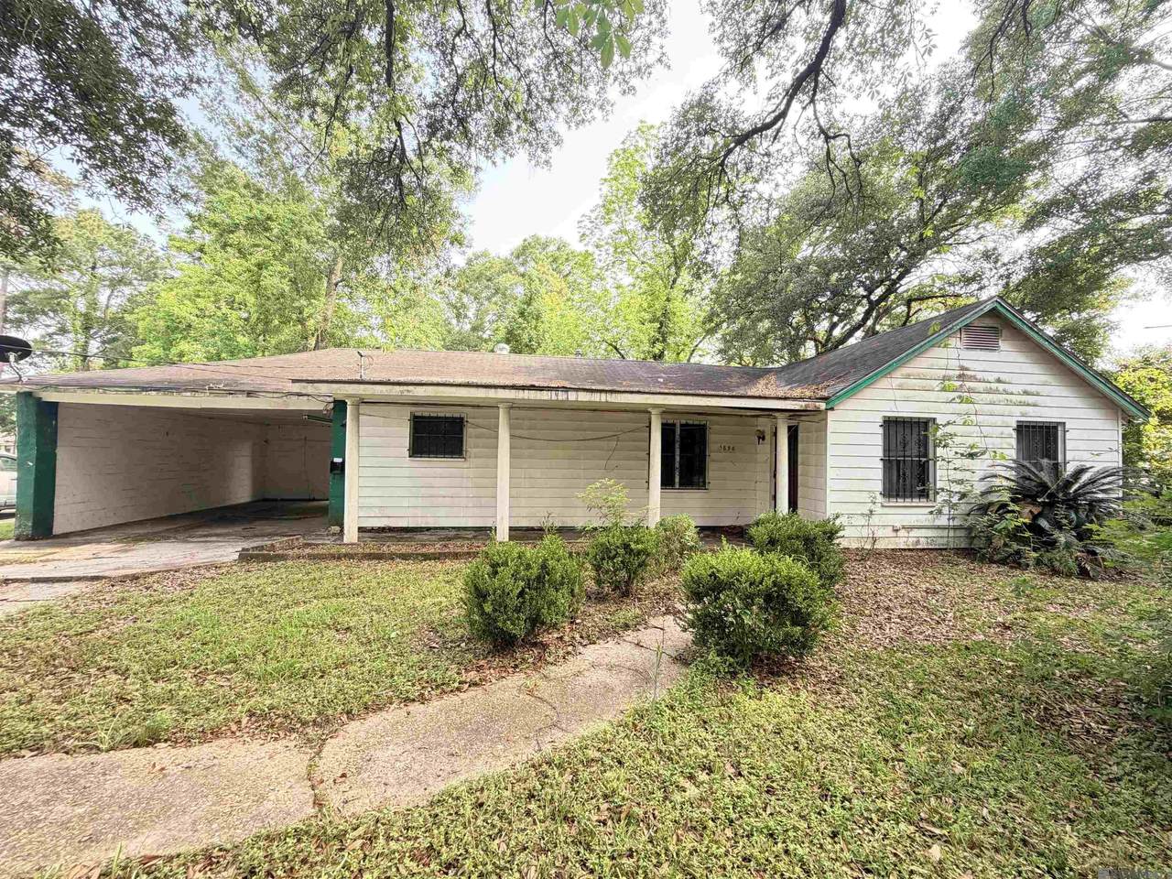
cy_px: 440
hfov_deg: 102.1
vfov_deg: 85.7
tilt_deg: +1.3
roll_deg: -0.8
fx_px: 474
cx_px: 586
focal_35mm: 14
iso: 80
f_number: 2.2
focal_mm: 2.22
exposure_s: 1/121
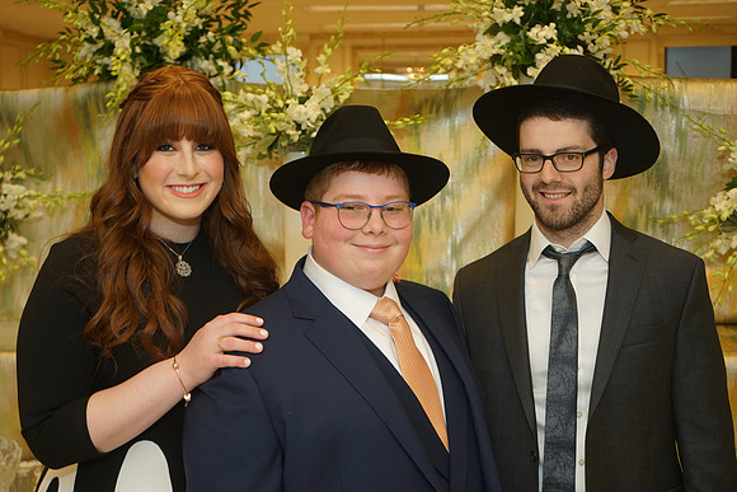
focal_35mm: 48
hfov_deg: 41.1
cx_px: 368
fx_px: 983
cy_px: 246
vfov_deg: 28.1
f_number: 5.6
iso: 400
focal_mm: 48
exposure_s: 1/100
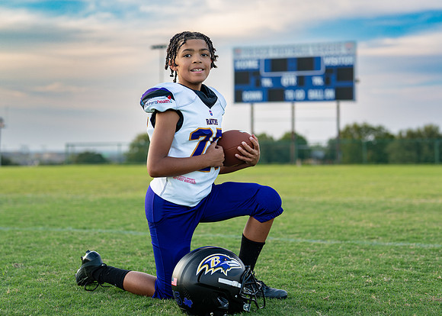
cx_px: 216
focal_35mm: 62
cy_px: 143
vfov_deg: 22.8
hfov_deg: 31.6
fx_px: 782
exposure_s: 1/500
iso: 100
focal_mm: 50
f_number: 2
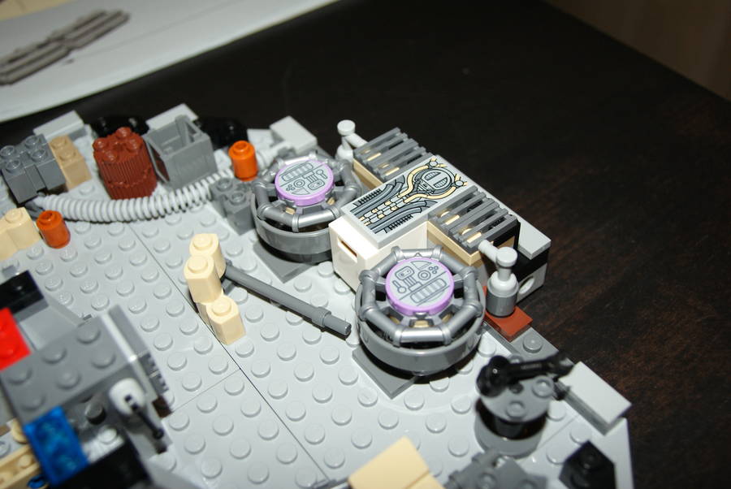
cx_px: 366
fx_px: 793
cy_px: 244
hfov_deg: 49.5
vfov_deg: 34.3
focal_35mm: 39
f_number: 5.6
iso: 400
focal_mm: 26
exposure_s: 1/60
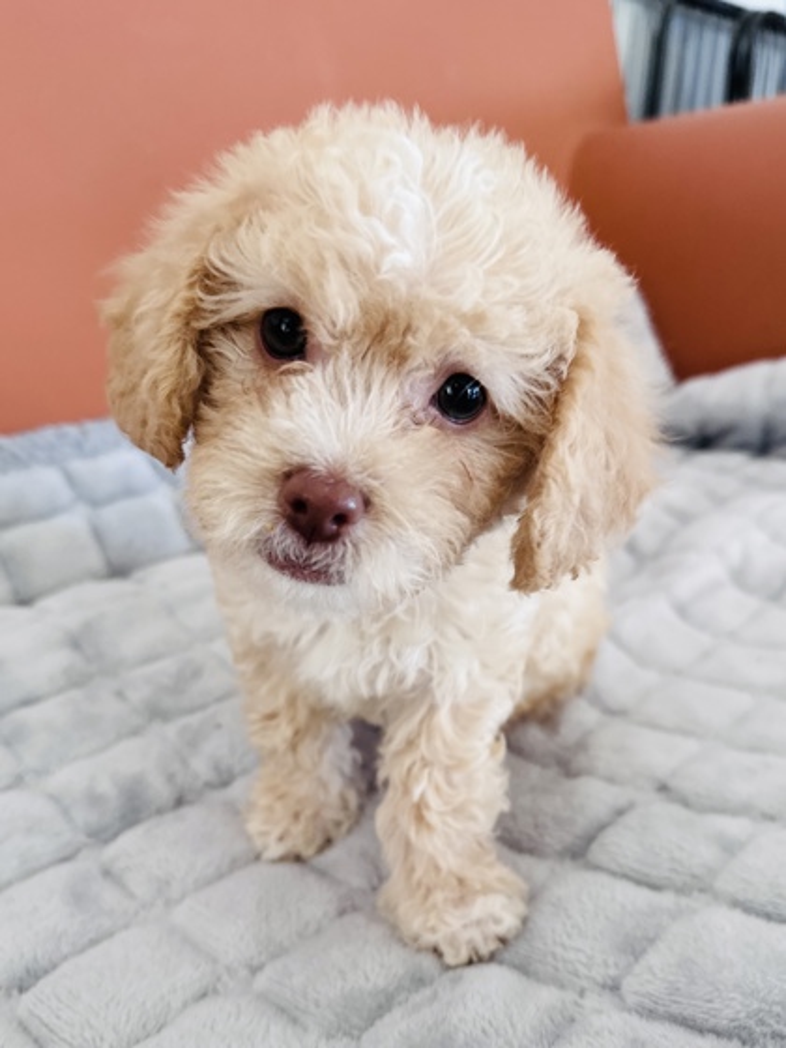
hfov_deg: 56.8
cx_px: 393
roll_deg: -2.8
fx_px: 727
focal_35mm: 24
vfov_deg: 71.6
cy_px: 524
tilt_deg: -25.7
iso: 250
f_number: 1.78
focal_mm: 6.76
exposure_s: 1/60
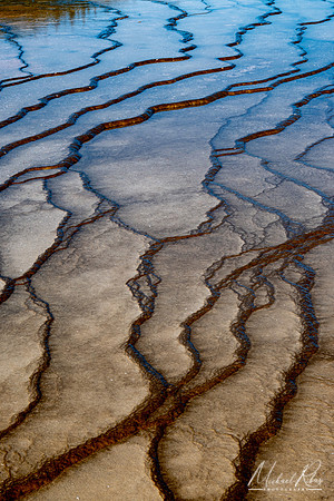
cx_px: 167
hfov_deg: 18.2
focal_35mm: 75
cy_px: 250
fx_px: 1044
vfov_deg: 27.0
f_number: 11
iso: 100
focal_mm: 50
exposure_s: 1/125
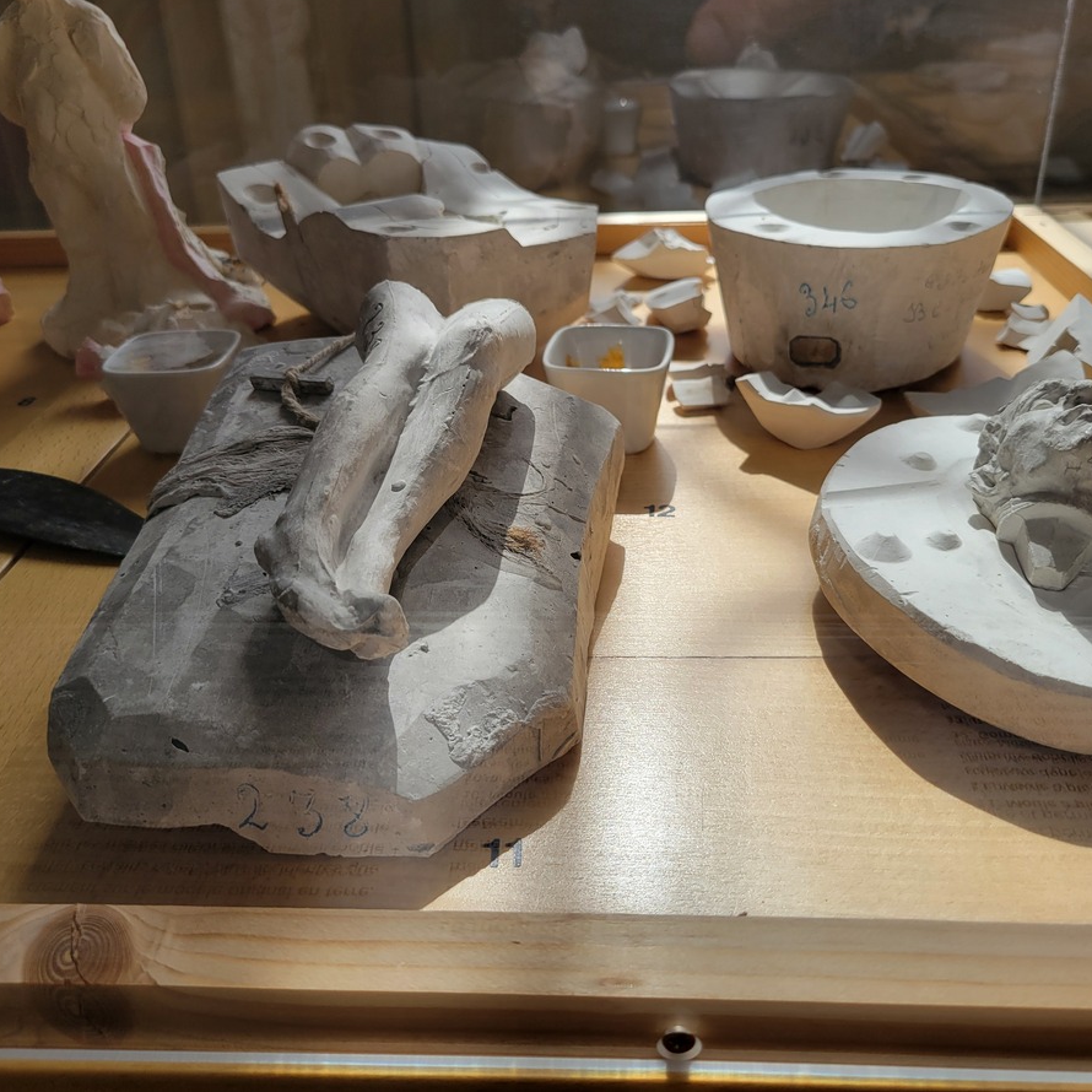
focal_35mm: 31
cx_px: 556
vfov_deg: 52.5
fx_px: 1106
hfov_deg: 52.5
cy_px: 541
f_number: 1.8
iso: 40
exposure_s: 1/1067
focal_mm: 5.4
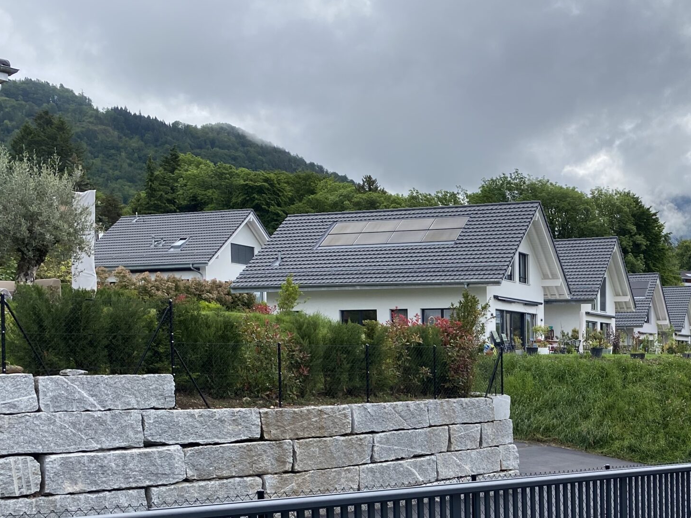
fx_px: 918
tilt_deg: -4.7
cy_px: 426
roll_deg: +0.0
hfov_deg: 39.2
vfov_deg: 30.6
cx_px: 579
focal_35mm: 46
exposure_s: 1/1565
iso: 32
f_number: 1.8
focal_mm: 4.25
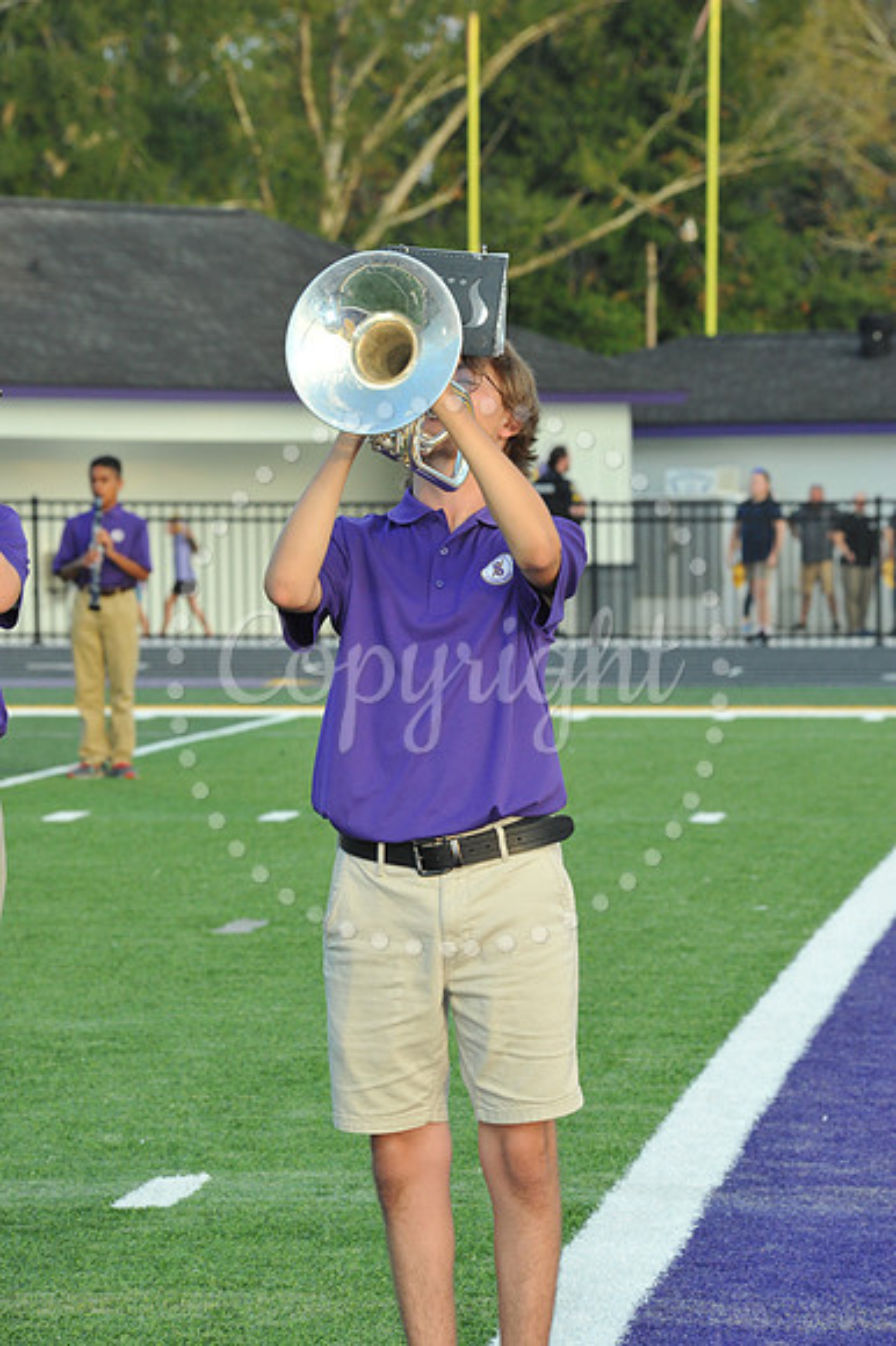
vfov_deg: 10.3
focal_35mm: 200
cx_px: 448
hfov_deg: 6.9
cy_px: 673
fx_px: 7475
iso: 1600
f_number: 13
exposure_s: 1/250
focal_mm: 200
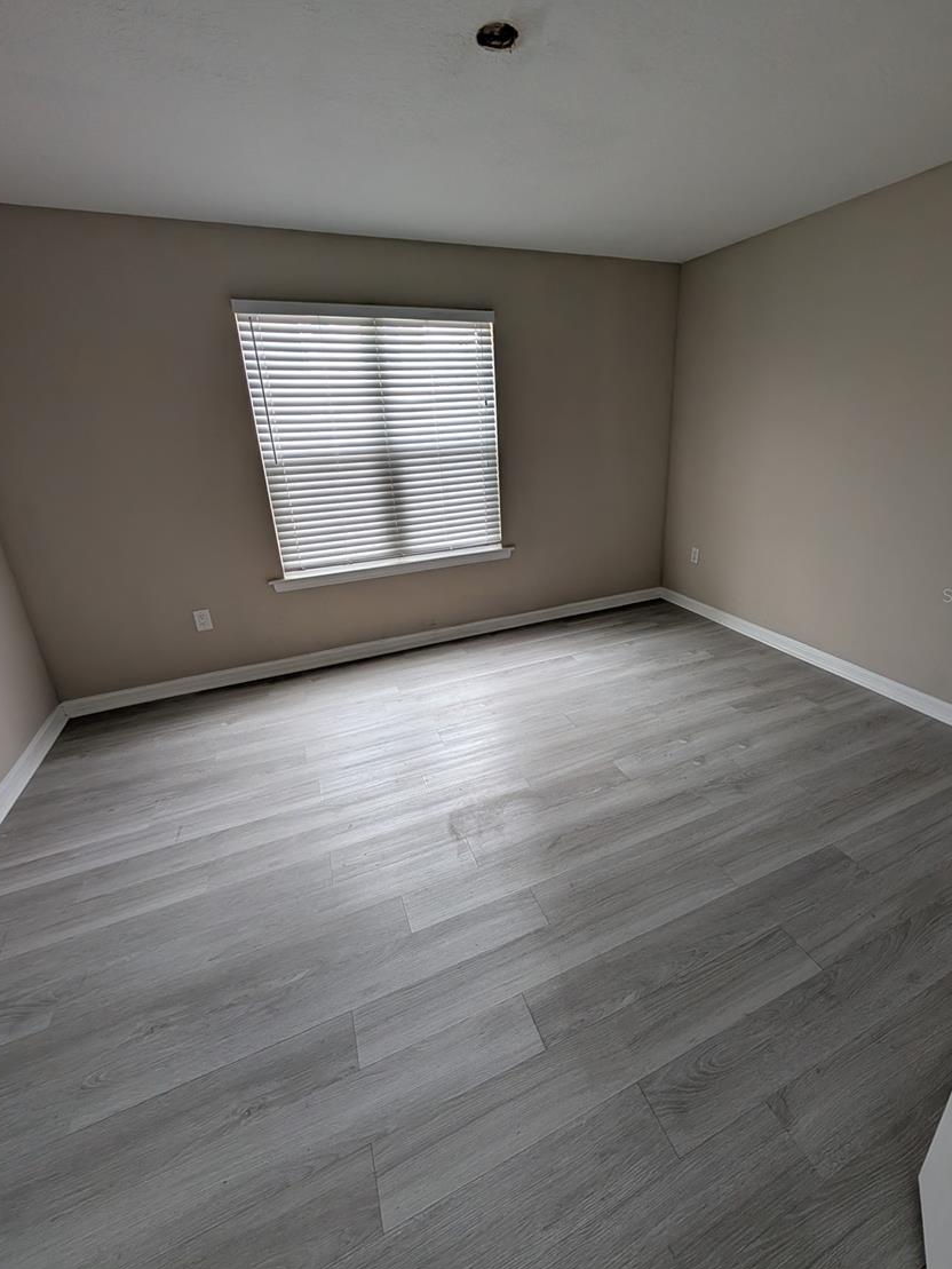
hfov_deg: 89.8
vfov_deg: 106.0
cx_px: 507
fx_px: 477
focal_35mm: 13
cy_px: 595
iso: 102
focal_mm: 2.02
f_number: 1.7
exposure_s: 1/60
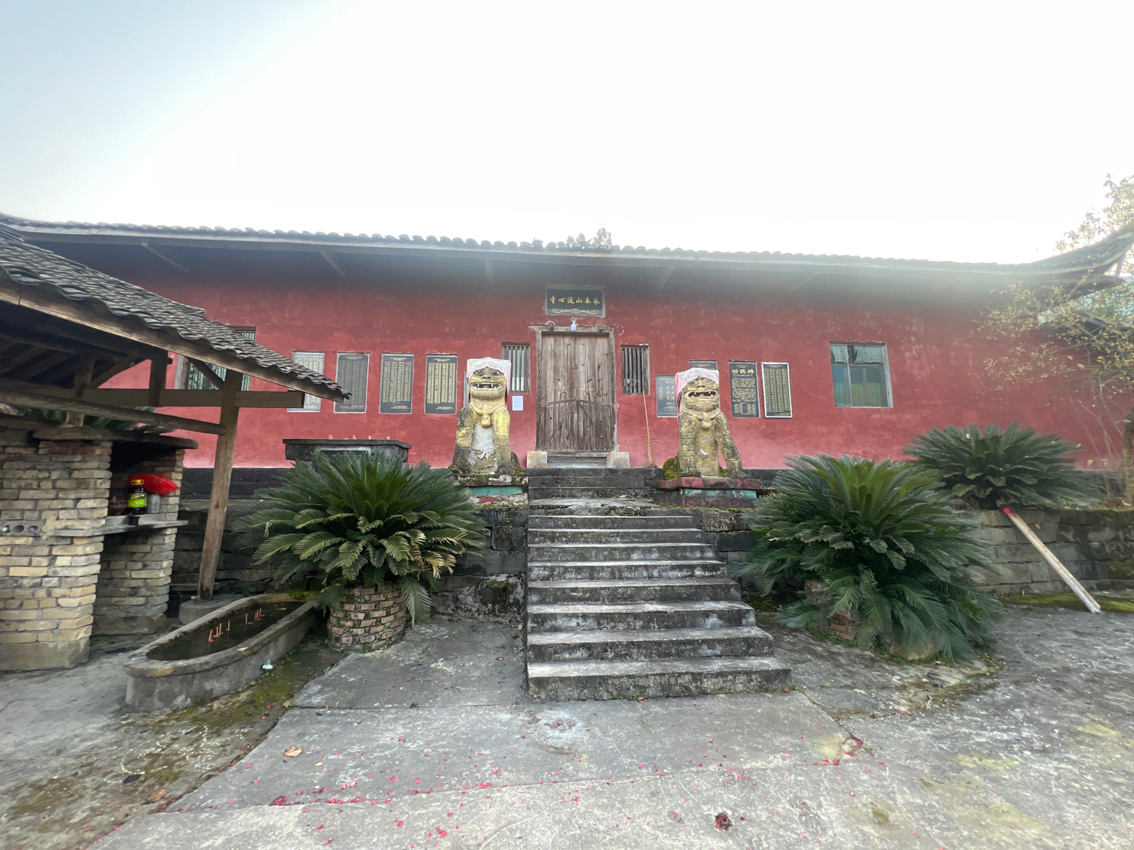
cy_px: 425
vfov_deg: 89.9
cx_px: 567
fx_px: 426
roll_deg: +0.4
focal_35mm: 13
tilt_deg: +8.5
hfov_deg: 106.2
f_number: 1.8
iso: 50
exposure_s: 1/103
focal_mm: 1.57
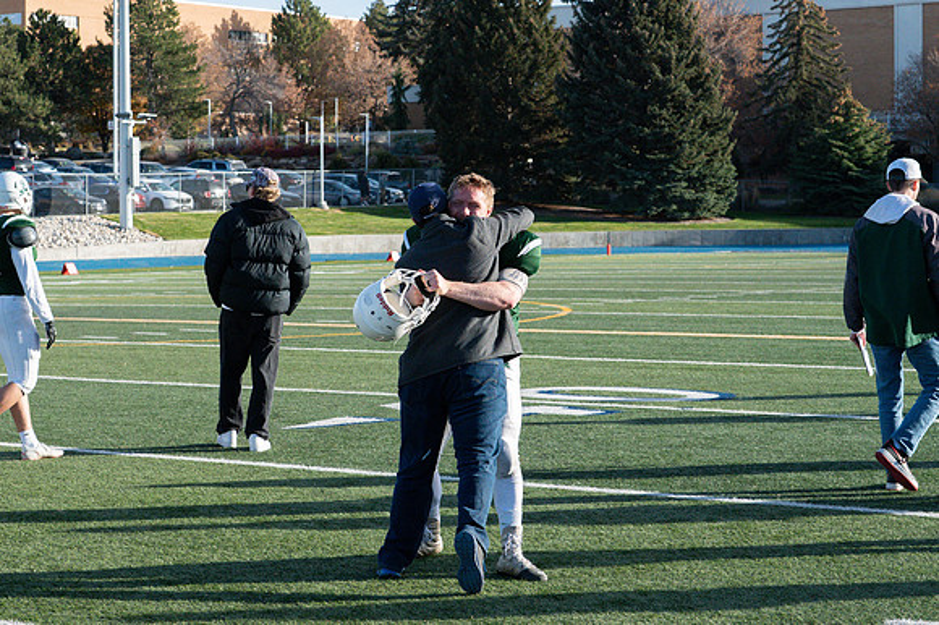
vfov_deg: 15.9
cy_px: 259
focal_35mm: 86
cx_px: 455
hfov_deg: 23.7
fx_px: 2241
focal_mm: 70
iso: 3200
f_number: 6.3
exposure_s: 1/3200
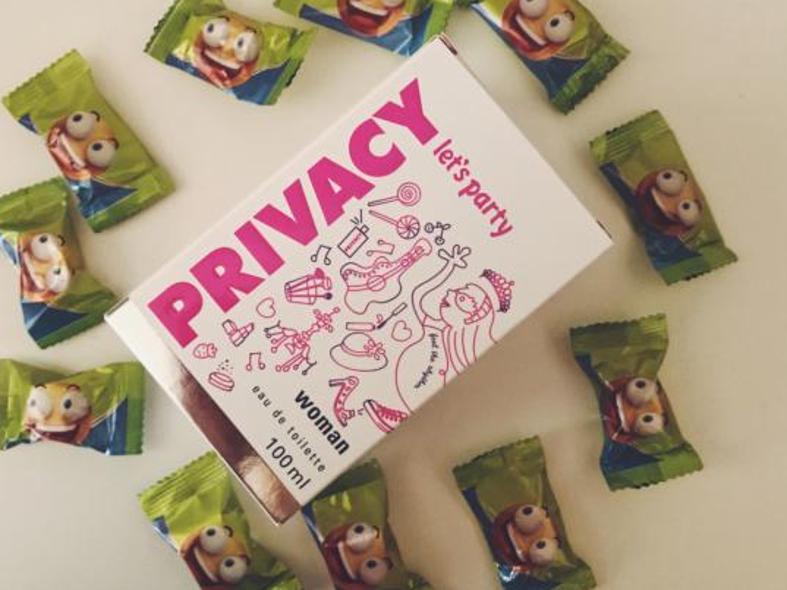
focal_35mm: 36
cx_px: 353
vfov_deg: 39.7
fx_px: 819
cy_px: 296
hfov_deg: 51.3
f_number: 1.8
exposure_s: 1/7
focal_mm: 3.99
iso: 80
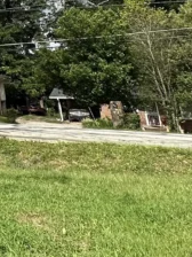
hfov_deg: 15.7
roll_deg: -0.4
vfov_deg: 26.6
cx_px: -233
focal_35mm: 64
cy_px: -59
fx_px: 473
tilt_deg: +16.6
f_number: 2.2
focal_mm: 2.22
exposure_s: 1/1350
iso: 50
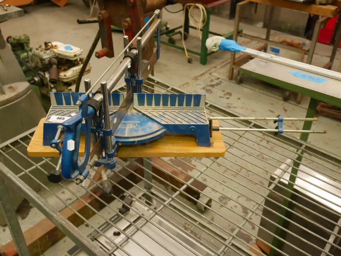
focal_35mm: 34
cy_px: 128
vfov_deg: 41.8
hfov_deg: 53.9
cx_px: 170
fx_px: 335
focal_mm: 17
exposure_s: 1/200
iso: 3200
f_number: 4.1
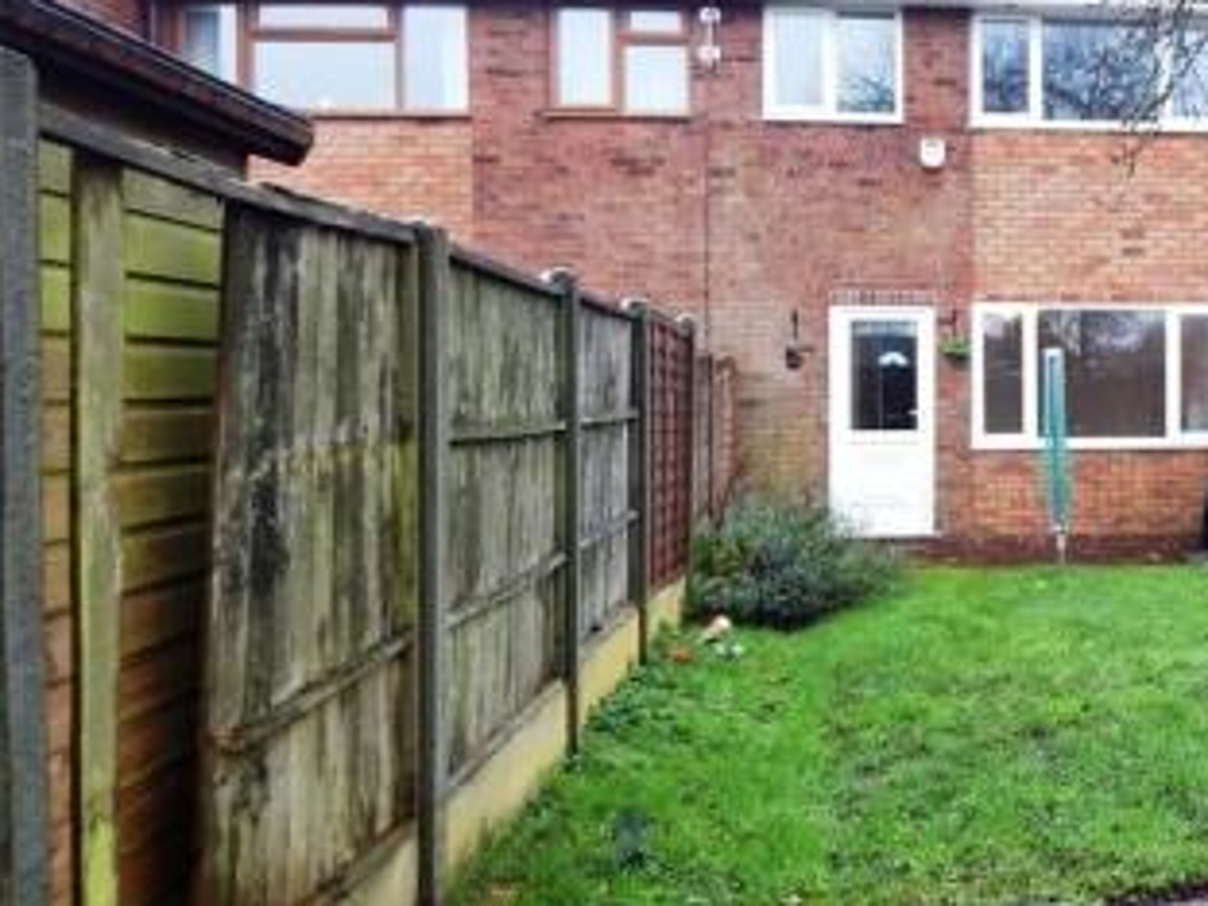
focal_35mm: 41
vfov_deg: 35.1
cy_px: 393
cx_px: 1123
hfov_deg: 41.5
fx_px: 1431
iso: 160
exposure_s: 1/30
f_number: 3
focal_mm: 4
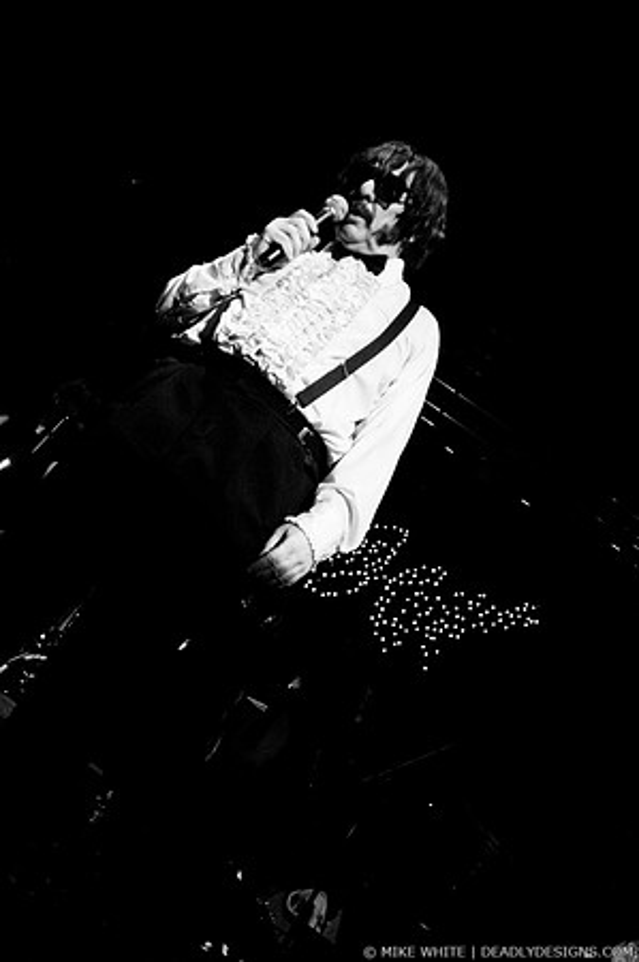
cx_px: 320
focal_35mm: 30
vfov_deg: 62.0
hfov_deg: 43.5
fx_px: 801
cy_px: 481
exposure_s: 1/100
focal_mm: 20
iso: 640
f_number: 2.8
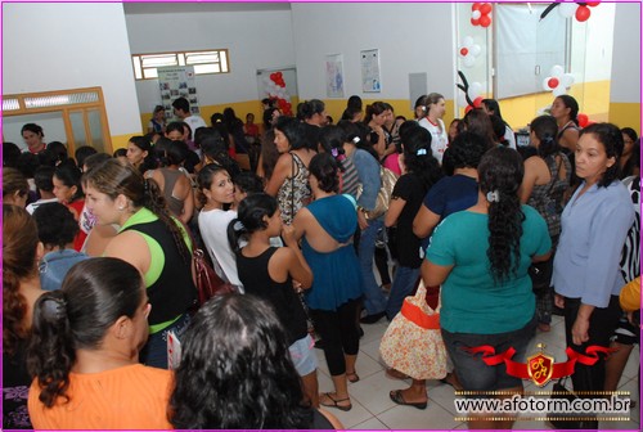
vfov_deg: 48.2
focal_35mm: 27
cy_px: 216
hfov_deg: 67.3
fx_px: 483
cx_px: 322
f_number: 5.6
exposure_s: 1/80
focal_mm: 18
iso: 1600
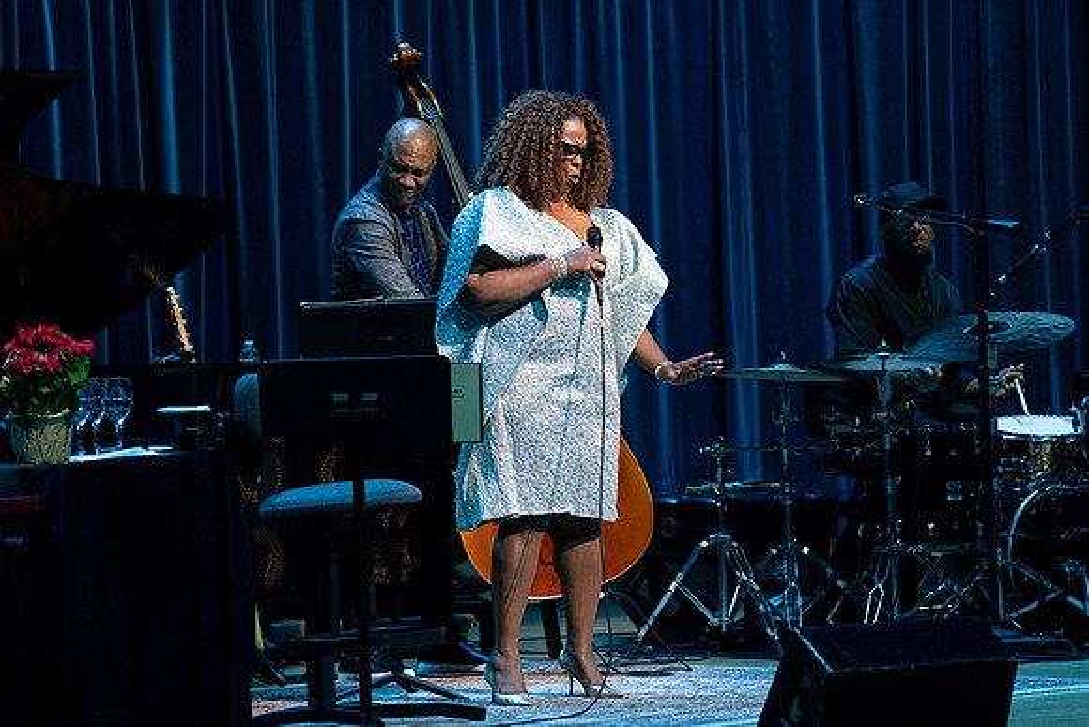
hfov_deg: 9.4
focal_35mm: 219
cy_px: 310
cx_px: 488
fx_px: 6632
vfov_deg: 6.3
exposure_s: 1/250
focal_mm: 184
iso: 2500
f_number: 6.3
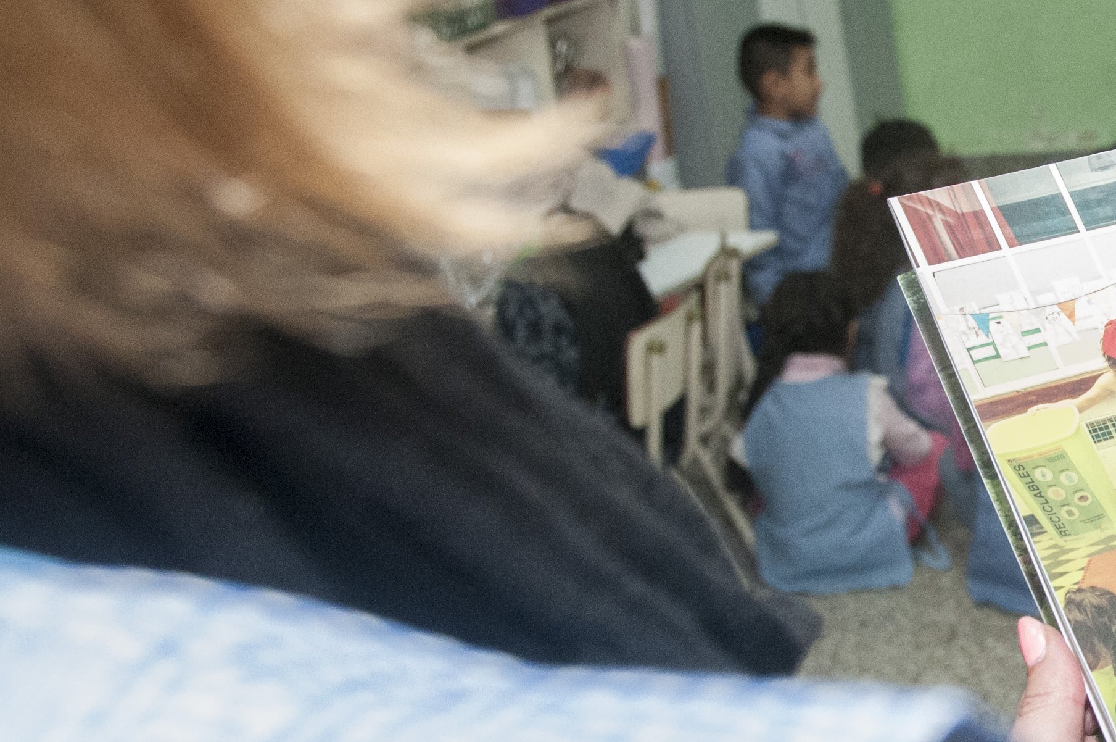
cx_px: 1275
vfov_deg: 21.2
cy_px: 452
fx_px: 1982
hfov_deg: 28.2
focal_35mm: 64
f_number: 4.5
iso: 2000
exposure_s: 1/125
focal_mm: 18
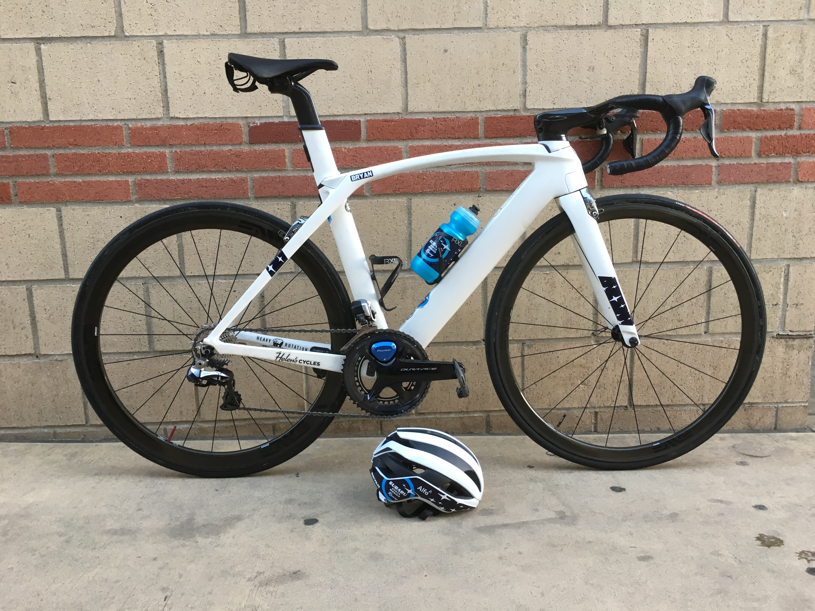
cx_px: 408
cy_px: 306
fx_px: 683
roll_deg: +1.2
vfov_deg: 48.2
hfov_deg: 61.7
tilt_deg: -11.5
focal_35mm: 29
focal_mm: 4.15
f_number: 2.2
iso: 50
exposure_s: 1/30
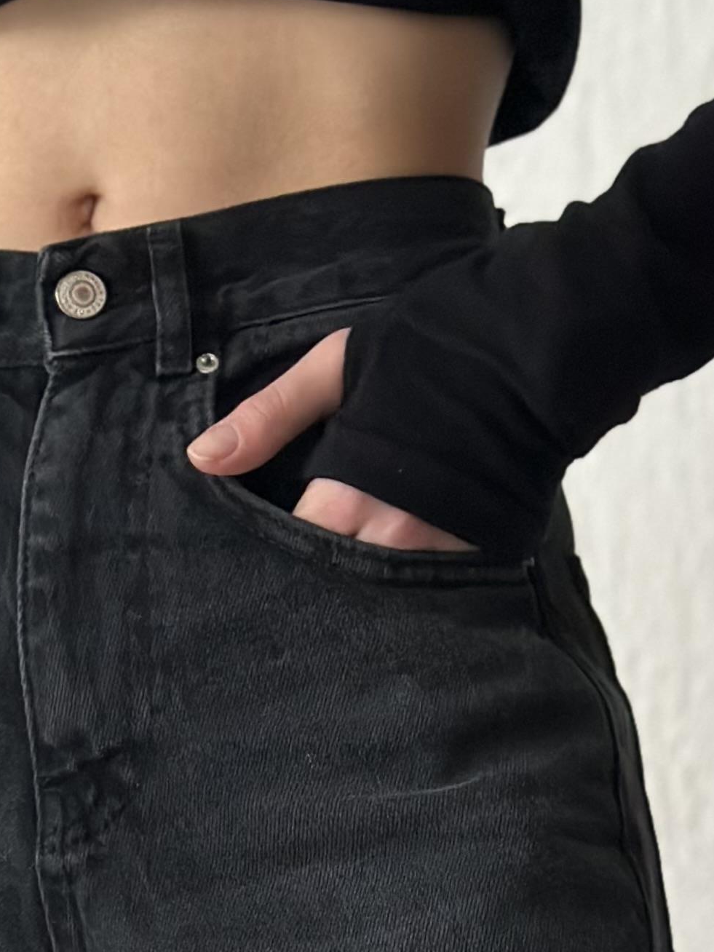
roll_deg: -0.2
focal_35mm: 148
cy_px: 1389
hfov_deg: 10.0
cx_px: 101
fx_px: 4070
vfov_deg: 12.7
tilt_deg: +1.4
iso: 400
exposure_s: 1/40
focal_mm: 6.86
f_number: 1.78
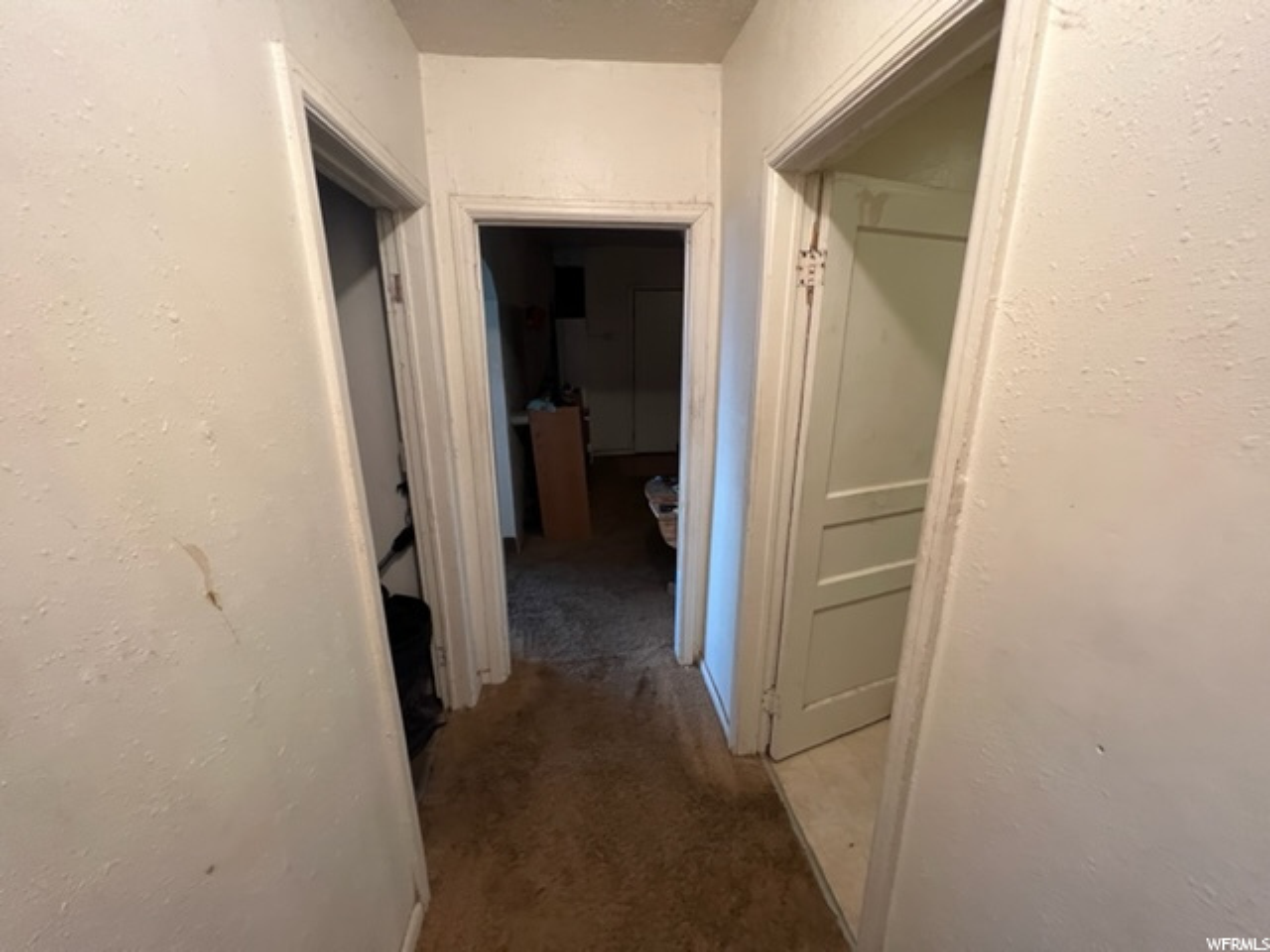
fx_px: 477
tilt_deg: -13.8
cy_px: 476
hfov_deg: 106.2
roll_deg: +0.4
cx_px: 635
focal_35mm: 13
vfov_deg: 89.9
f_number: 1.8
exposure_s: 1/60
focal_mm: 1.57
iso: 500
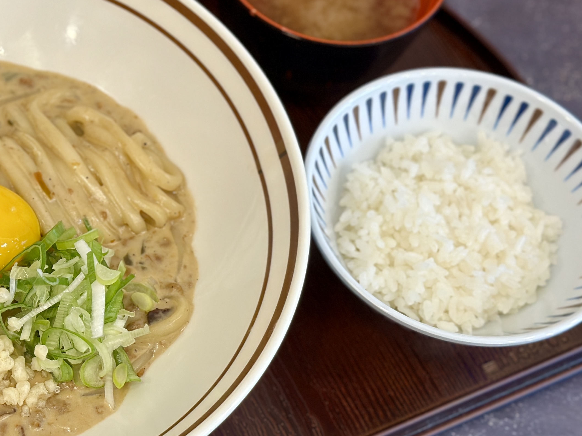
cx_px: 93
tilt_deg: -58.2
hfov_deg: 21.2
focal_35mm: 91
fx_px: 1530
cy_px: 242
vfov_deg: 16.2
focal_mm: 6.86
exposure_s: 1/139
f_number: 1.78
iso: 64
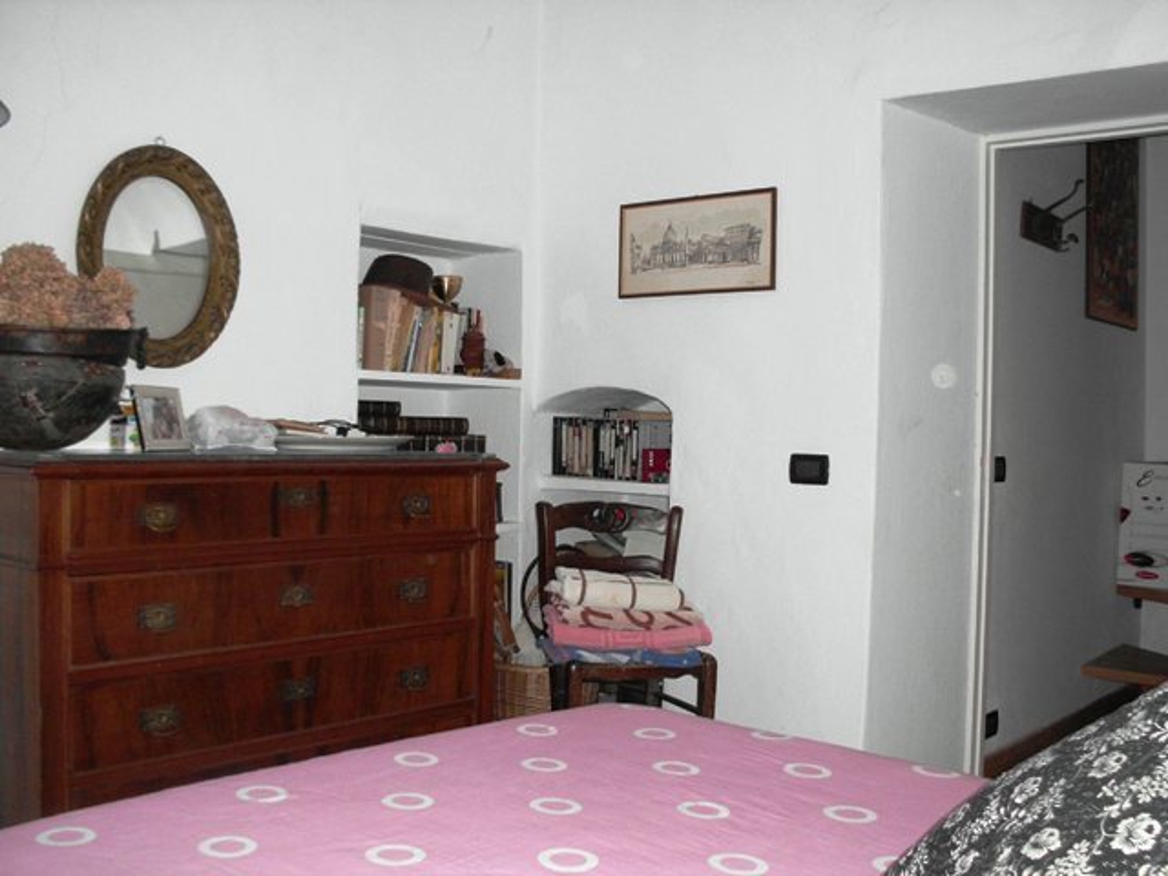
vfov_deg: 39.7
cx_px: 584
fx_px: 1215
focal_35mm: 36
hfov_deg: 51.4
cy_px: 438
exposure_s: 1/60
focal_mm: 6.3
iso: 200
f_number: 2.9
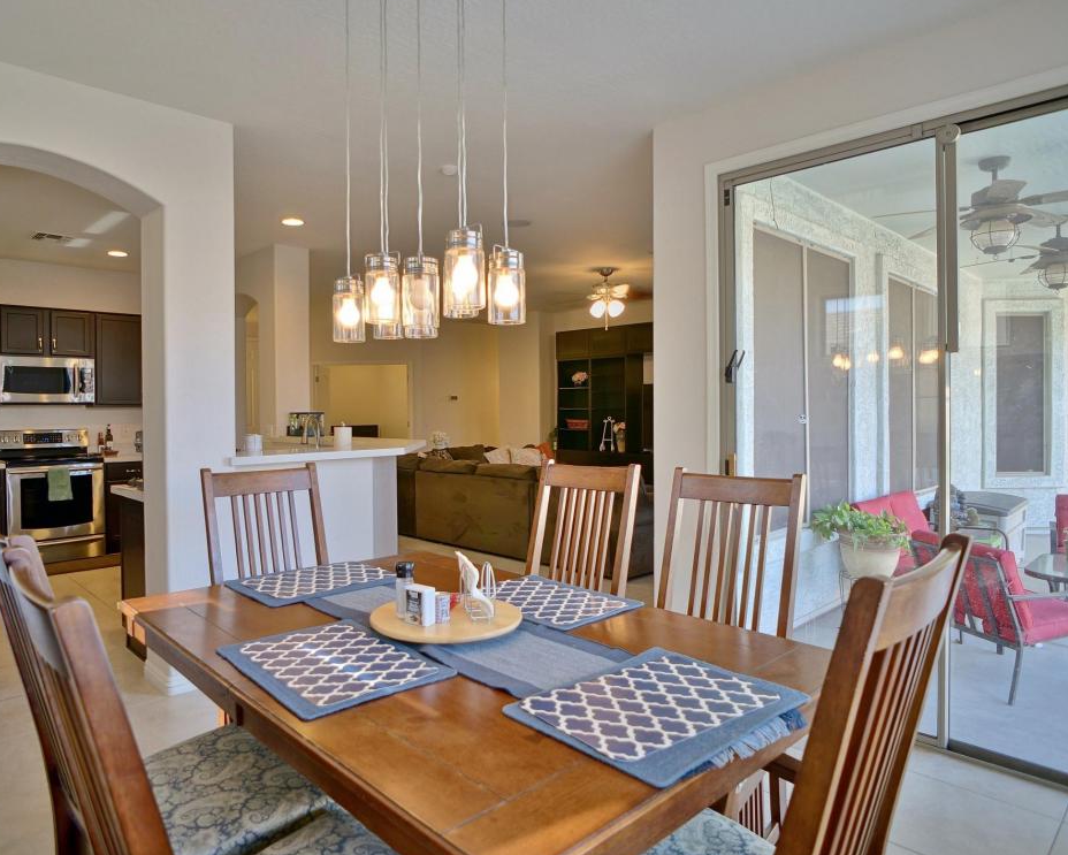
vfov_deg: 51.6
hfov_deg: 62.1
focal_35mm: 28
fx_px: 885
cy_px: 423
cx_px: 501
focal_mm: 16
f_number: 2.8
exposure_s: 1/80
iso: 100
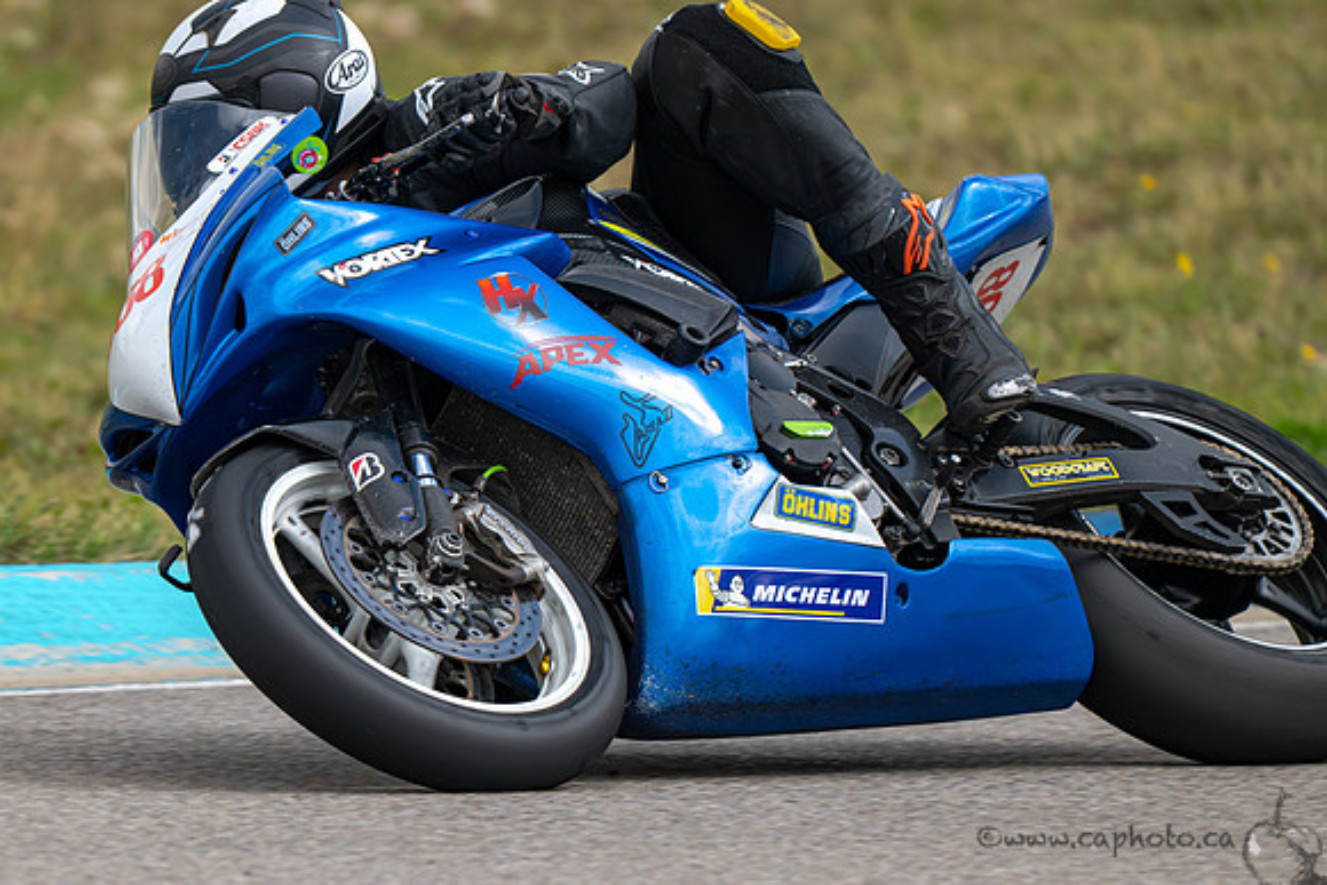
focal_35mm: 771
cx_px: 475
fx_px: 28421
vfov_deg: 1.8
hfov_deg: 2.7
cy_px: 569
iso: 320
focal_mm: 600
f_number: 6.3
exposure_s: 1/1250
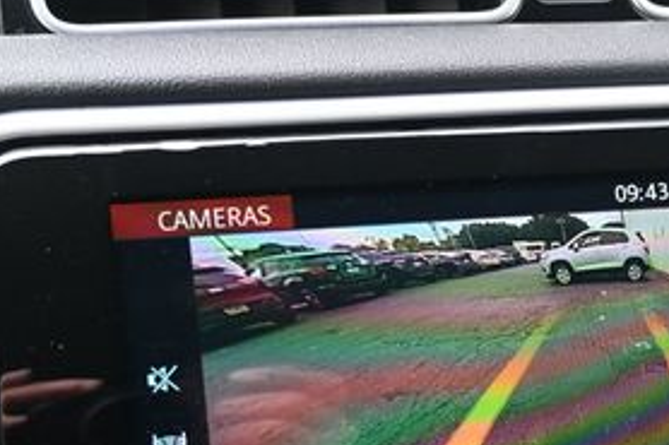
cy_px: 397
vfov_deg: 17.3
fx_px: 1444
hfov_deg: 25.5
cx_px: 570
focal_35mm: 78
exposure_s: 1/125
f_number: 4
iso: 720
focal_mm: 22.5
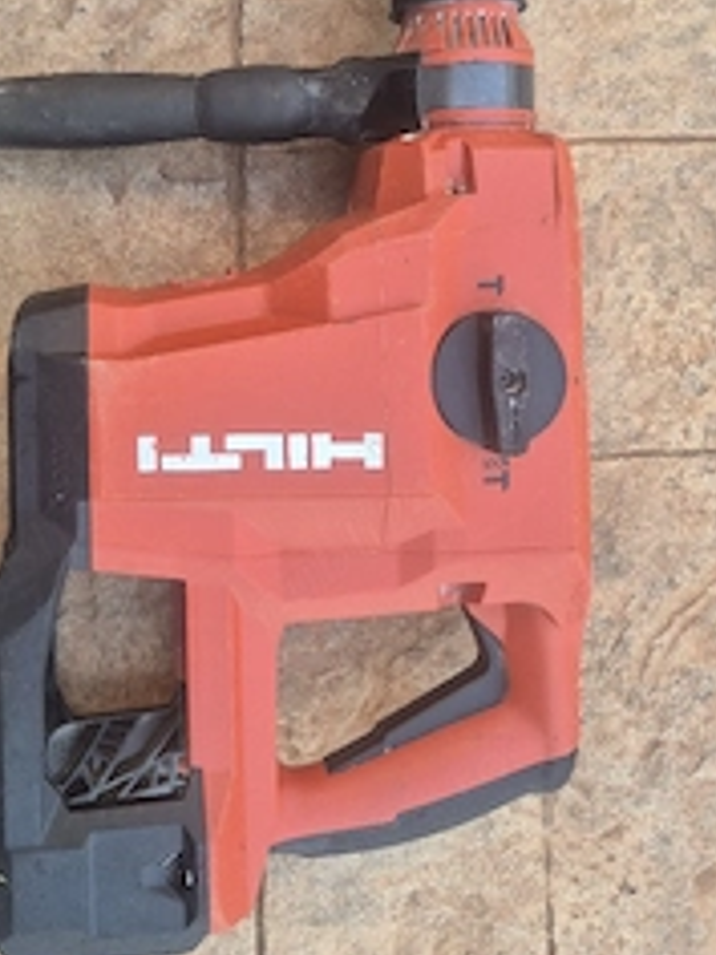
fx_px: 1076
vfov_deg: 46.5
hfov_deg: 35.6
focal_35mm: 39
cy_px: 263
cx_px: 146
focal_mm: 5.4
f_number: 1.8
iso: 125
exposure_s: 1/182
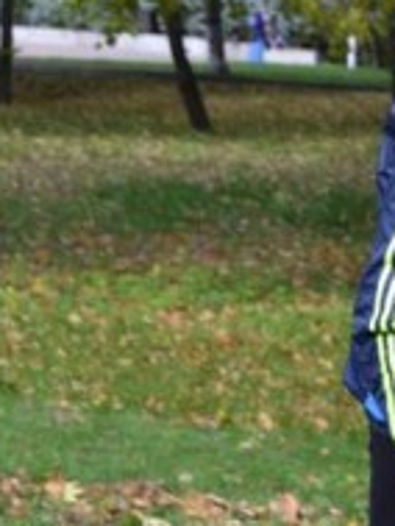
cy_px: 490
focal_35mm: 183
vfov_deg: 10.7
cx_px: 548
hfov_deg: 8.0
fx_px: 2781
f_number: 5.6
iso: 125
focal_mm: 40
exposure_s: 1/125
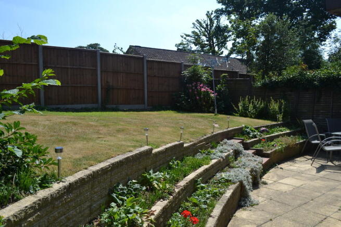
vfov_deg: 48.0
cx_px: 170
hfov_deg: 67.4
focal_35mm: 27
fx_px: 256
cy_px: 114
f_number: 8
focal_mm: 18
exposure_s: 1/250
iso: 100
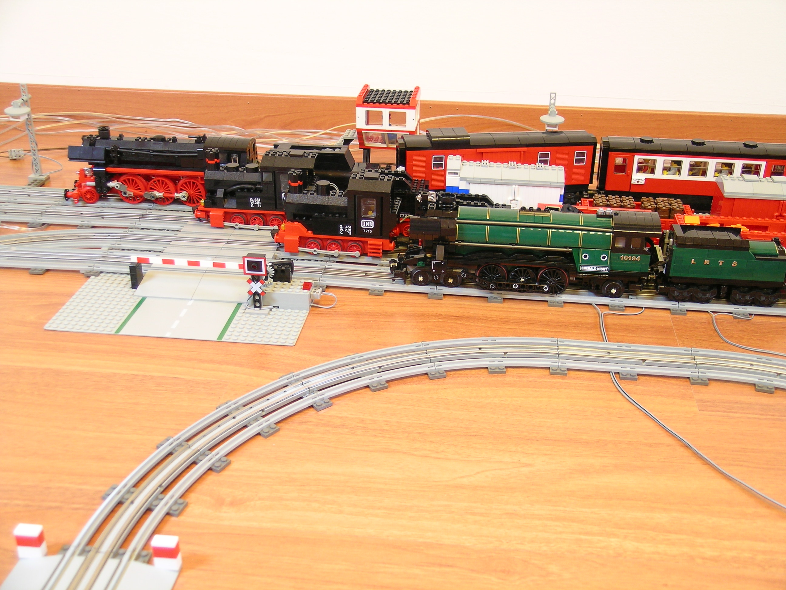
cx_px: 393
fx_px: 954
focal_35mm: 42
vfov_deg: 34.3
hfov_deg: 44.8
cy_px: 295
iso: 50
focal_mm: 8.7
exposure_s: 1/5.4
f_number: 3.2
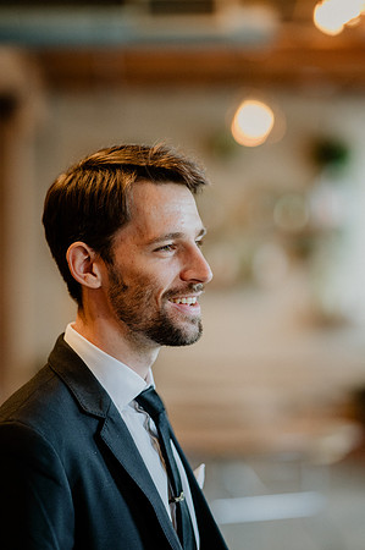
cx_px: 182
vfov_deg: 19.5
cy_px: 275
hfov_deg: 13.0
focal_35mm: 105
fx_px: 1600
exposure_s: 1/640
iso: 1600
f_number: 2.2
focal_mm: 105
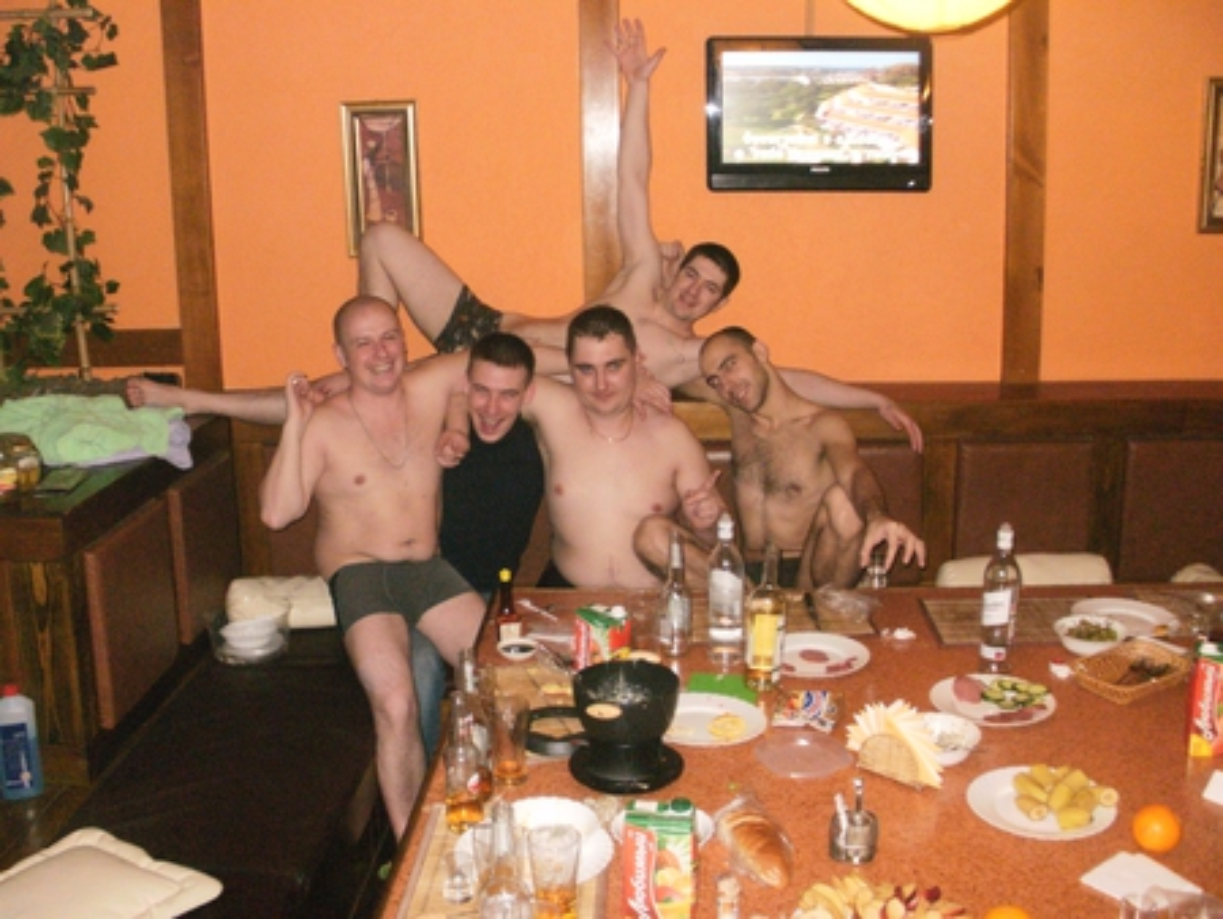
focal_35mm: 36
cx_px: 612
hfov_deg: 51.3
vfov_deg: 39.7
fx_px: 1273
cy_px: 460
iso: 400
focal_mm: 6.3
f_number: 3.5
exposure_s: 1/30
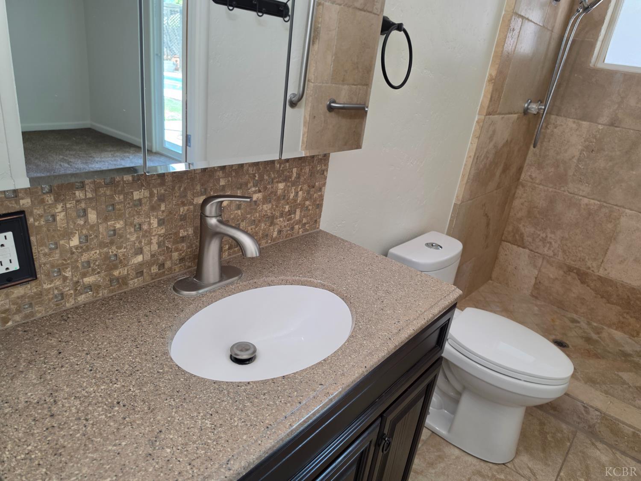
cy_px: 240
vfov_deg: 58.9
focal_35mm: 23
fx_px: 426
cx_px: 320
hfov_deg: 73.9
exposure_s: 1/120
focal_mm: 6.5
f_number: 1.4
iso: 80
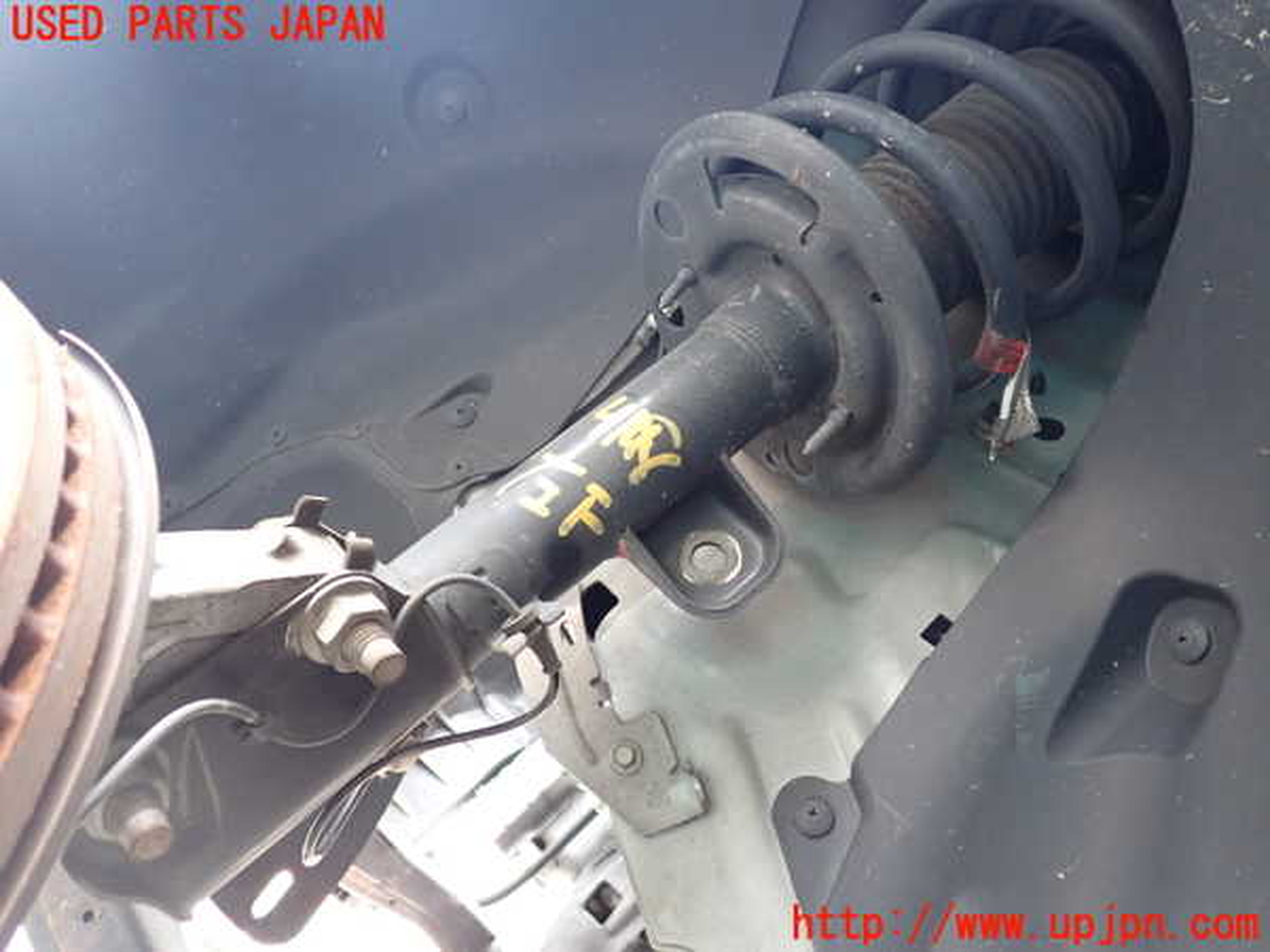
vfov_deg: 46.8
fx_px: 1101
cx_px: 635
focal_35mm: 30
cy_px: 476
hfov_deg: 60.0
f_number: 2.3
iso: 320
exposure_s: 1/40
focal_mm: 5.4
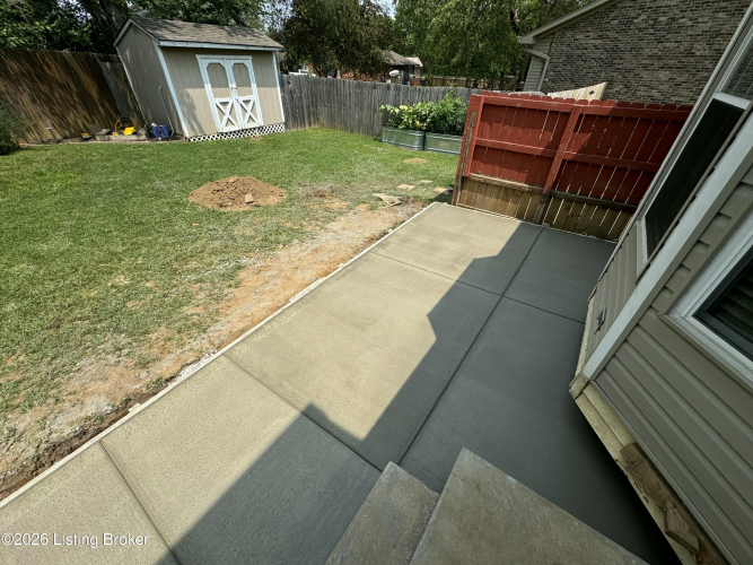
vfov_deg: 85.7
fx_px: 304
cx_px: 376
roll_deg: -2.1
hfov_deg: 102.1
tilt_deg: -35.5
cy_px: 282
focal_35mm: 14
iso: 50
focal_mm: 2.22
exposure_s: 1/1832
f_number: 2.2
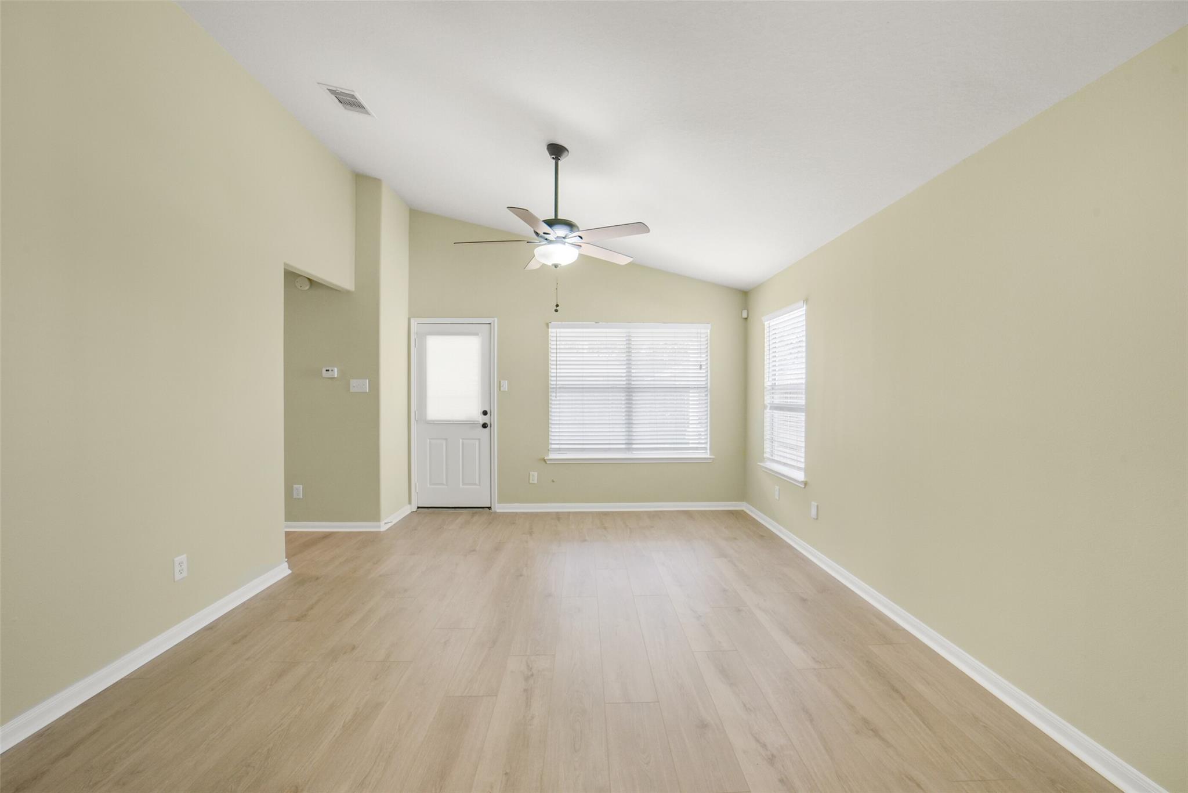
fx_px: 462
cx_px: 594
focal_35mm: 14
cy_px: 396
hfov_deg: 104.2
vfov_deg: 81.2
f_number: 11
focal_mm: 14
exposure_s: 1/30
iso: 500
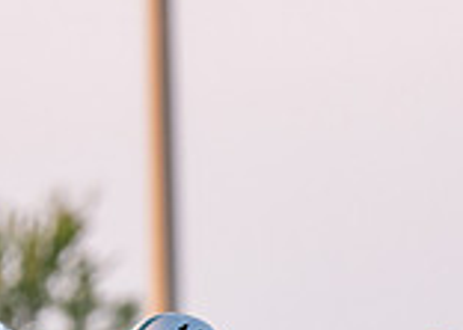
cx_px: 537
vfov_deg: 1.1
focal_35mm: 1286
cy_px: 602
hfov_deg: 1.6
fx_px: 16888
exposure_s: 1/1250
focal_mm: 200
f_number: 2.8
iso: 500
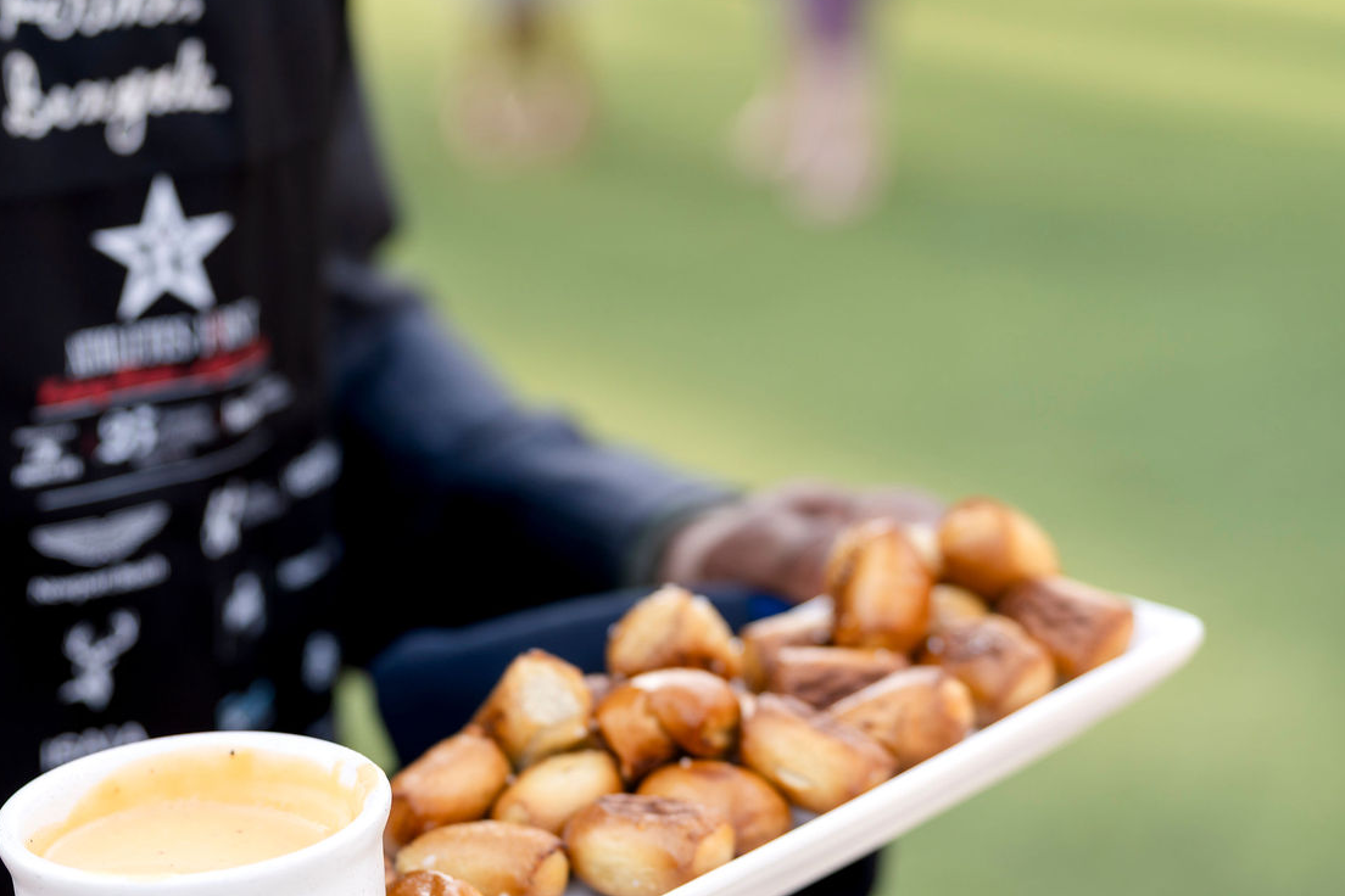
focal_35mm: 86
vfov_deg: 15.9
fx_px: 3213
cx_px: 423
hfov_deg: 23.5
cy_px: 517
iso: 200
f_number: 2.8
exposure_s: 1/640
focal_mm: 57
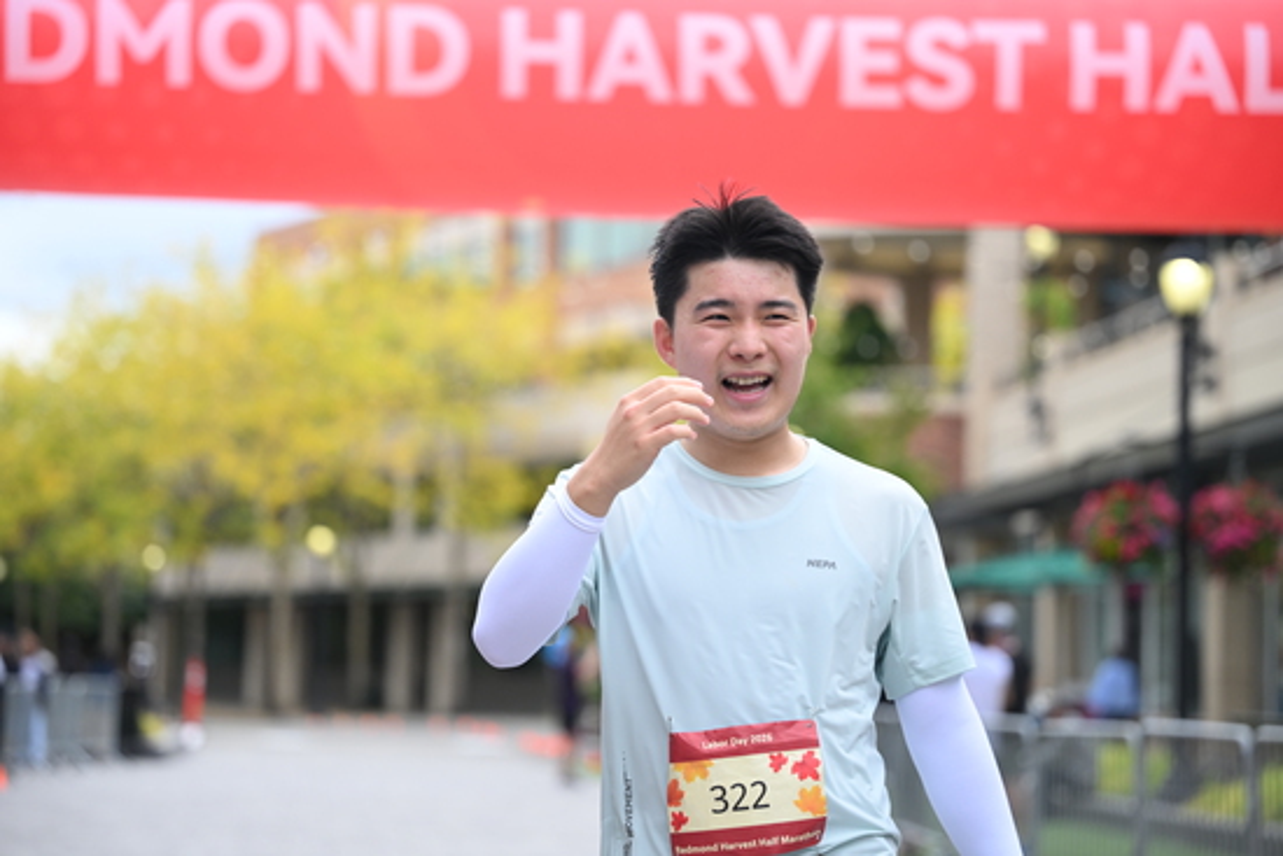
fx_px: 3244
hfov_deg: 22.4
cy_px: 428
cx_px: 642
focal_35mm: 91
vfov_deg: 15.0
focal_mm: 91
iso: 640
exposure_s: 1/2500
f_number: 2.8
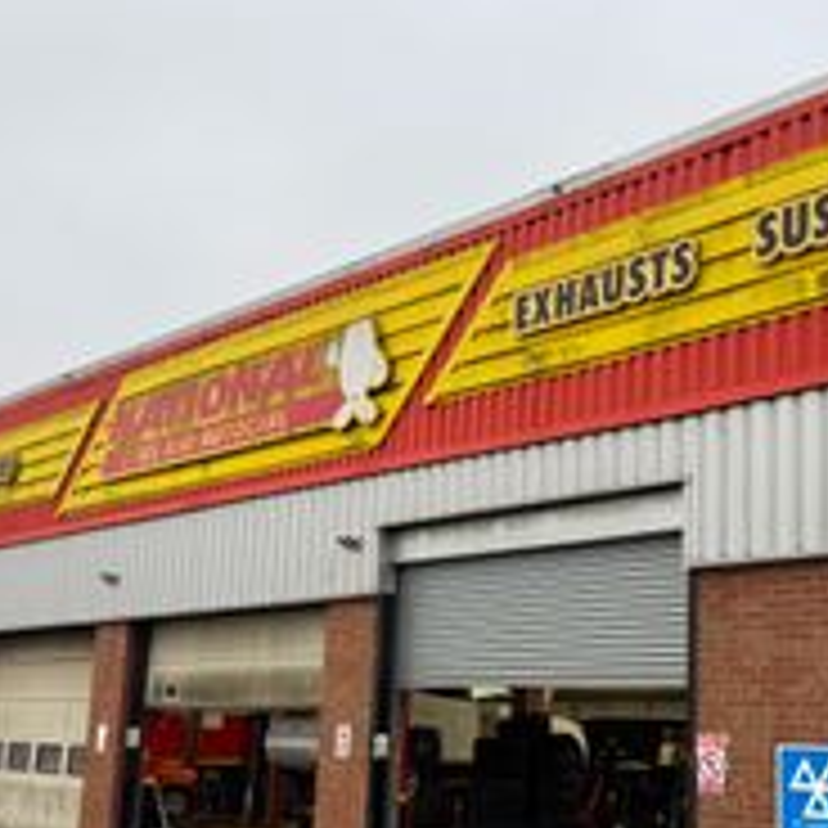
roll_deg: -2.1
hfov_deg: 36.6
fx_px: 1245
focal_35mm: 46
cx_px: 522
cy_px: 549
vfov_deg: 36.4
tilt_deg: +9.2
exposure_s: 1/349
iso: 80
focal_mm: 6.76
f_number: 1.78
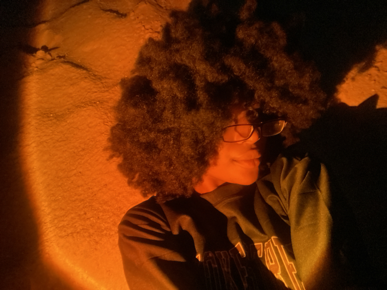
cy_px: 145
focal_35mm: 23
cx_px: 194
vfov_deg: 58.9
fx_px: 257
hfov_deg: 73.9
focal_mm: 2.71
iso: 2000
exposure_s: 1/15
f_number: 2.2
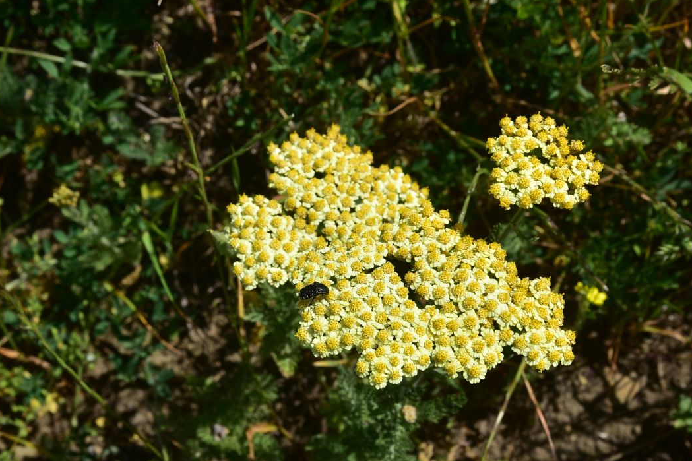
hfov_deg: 32.4
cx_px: 326
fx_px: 1192
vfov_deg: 21.9
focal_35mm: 62
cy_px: 279
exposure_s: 1/200
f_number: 16
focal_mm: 50
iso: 200
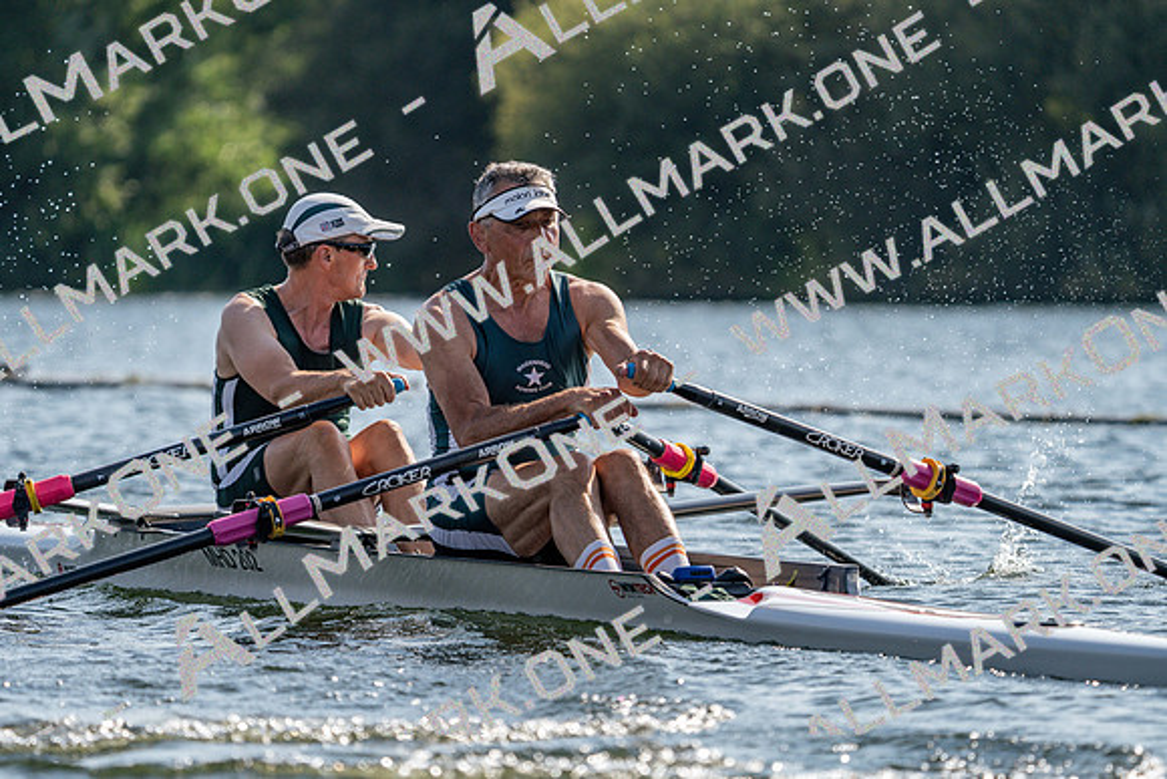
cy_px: 390
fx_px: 10116
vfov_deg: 4.4
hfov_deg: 6.6
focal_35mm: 312
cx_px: 584
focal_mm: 312
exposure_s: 1/1600
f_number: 6.3
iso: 250
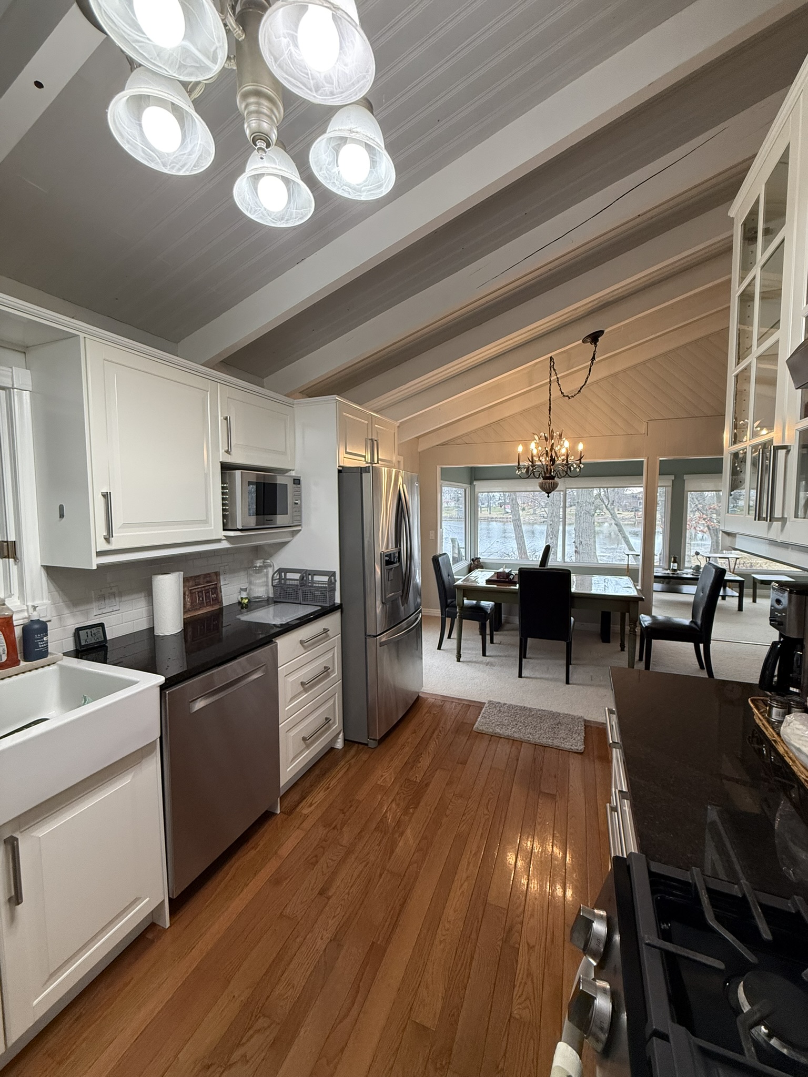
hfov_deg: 85.7
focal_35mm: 14
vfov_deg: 102.1
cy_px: 538
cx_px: 404
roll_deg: +0.4
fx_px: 436
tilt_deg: -3.8
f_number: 2.2
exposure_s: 1/120
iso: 250
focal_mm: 2.22
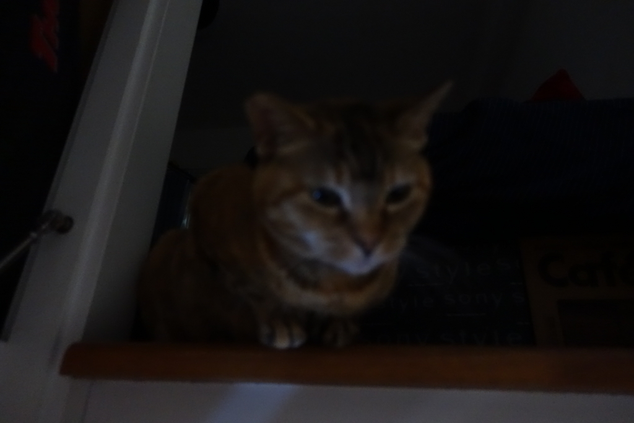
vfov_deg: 53.1
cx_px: 317
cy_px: 212
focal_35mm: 24
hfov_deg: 73.7
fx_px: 423
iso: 3200
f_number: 1.8
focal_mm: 8.8
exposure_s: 1/4
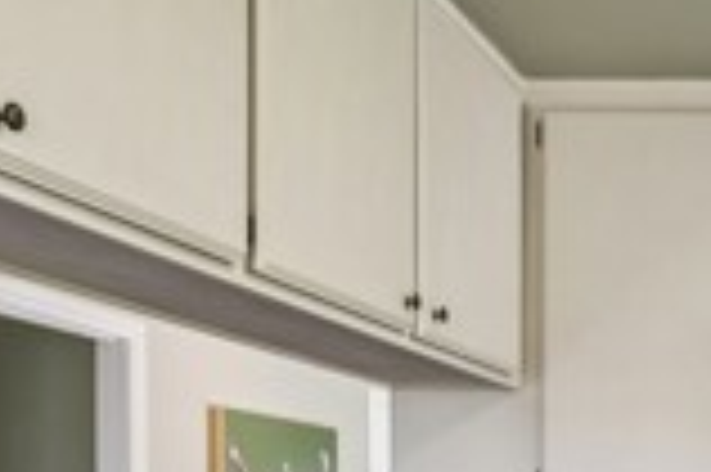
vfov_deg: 19.2
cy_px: 593
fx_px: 1298
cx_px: 972
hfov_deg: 25.5
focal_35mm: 66
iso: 100
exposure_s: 1/1.25
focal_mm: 16.2
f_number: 13
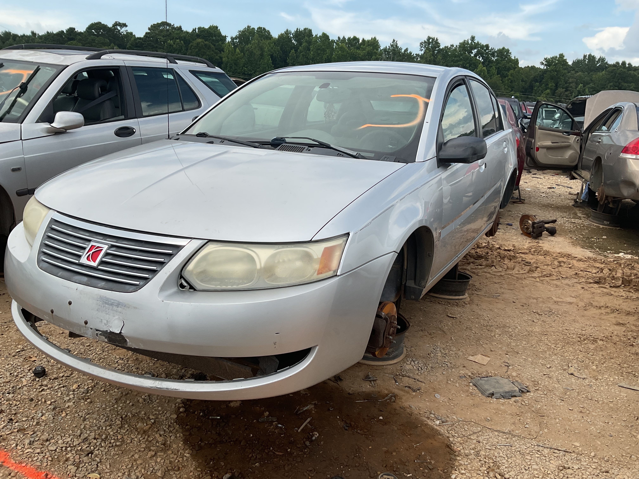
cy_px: 240
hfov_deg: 61.7
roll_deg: -3.7
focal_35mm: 29
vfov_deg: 48.2
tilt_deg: -17.5
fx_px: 535
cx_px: 320
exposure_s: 1/1412
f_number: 1.8
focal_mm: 3
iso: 16
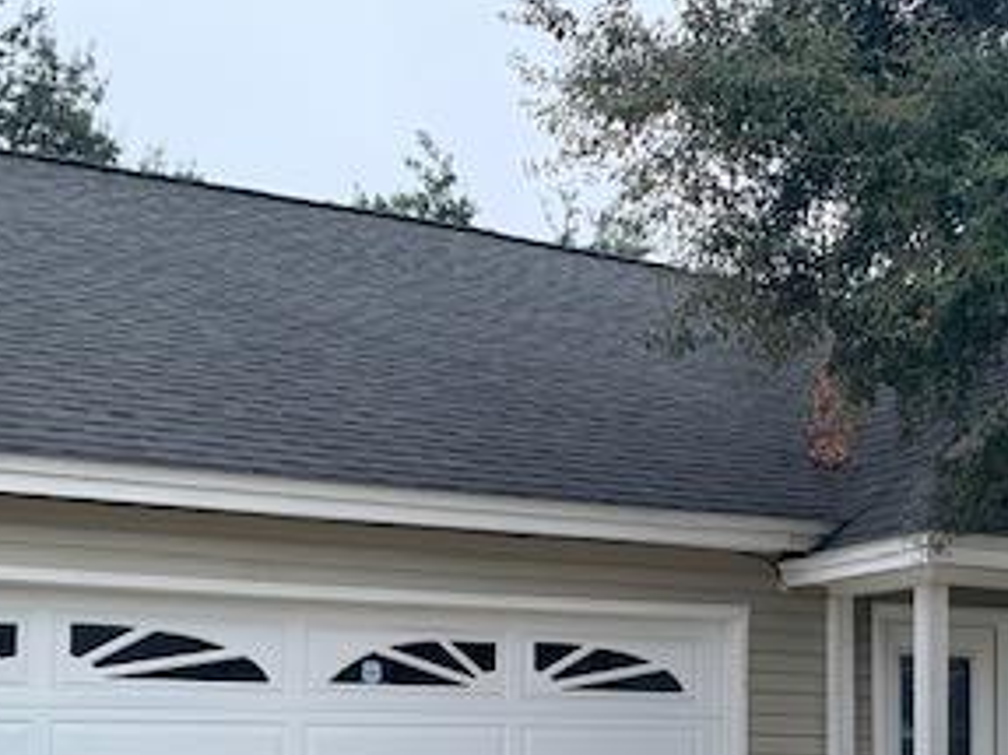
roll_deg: -1.0
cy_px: 699
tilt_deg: +3.6
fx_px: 1688
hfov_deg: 33.1
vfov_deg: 24.4
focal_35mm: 58
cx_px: 618
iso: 100
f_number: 1.8
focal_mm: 4.25
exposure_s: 1/114
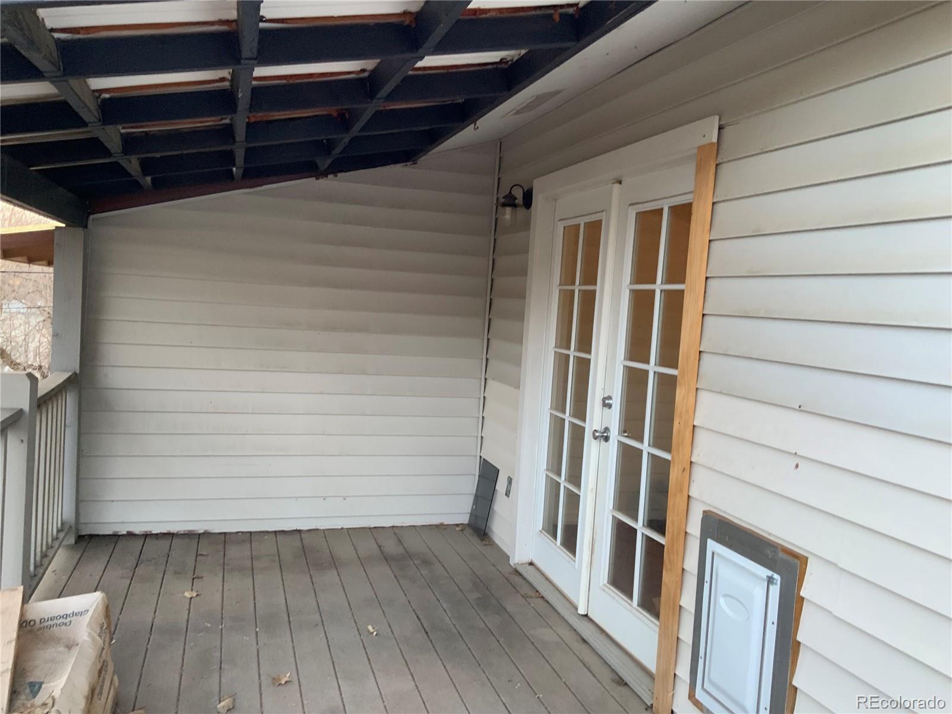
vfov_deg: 48.2
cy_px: 357
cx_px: 476
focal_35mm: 29
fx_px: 798
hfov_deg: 61.7
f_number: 1.8
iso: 80
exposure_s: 1/60
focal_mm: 3
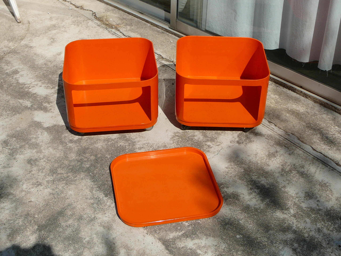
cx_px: 170
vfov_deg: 26.6
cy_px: 128
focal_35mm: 55
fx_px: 542
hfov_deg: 34.9
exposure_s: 1/500
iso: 80
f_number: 5.6
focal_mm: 8.2
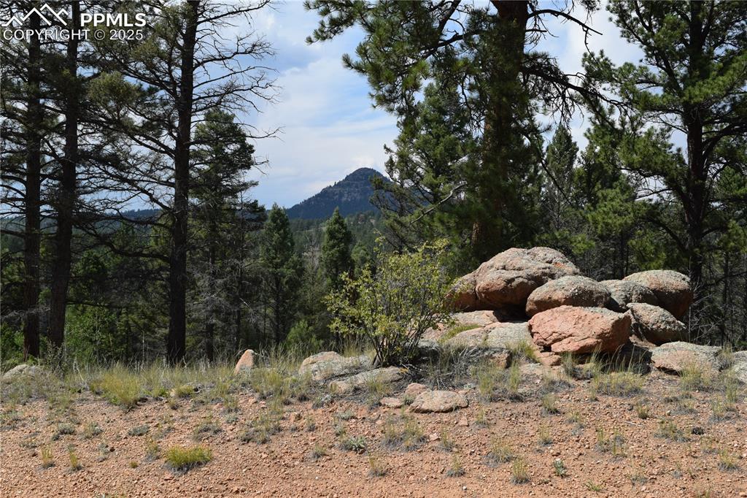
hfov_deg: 51.3
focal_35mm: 38
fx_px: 778
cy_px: 249
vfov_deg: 35.5
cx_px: 374
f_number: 10
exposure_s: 1/400
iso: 200
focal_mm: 25
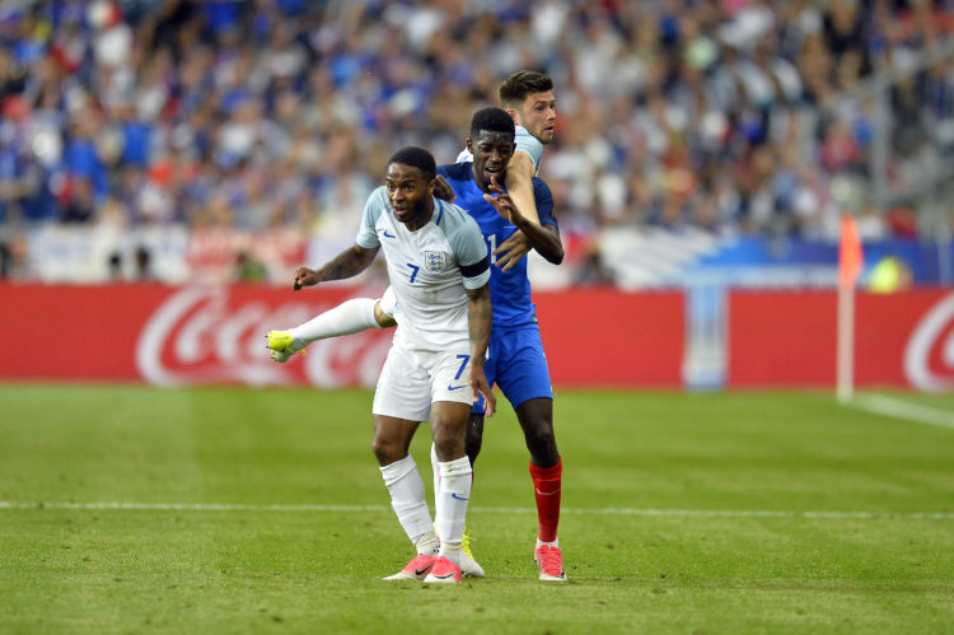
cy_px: 318
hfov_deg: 5.2
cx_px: 477
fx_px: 10593
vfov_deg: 3.4
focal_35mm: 400
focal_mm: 400
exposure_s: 1/2000
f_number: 3.2
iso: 4000
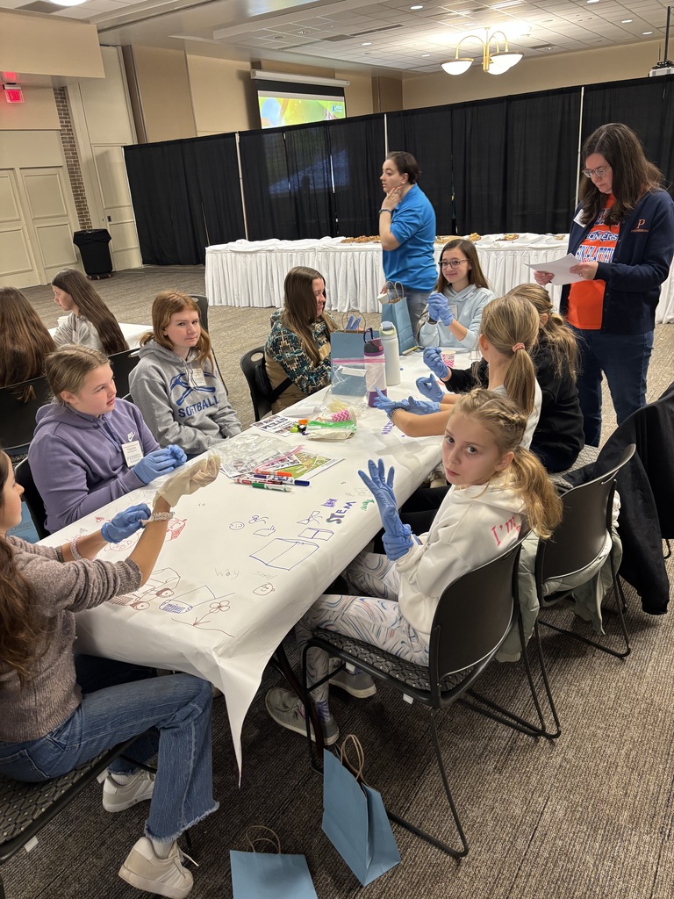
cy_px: 450
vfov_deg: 67.3
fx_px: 675
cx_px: 337
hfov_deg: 53.1
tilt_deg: -21.1
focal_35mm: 26
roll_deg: +5.7
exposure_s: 1/60
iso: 160
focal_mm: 5.96
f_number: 1.6
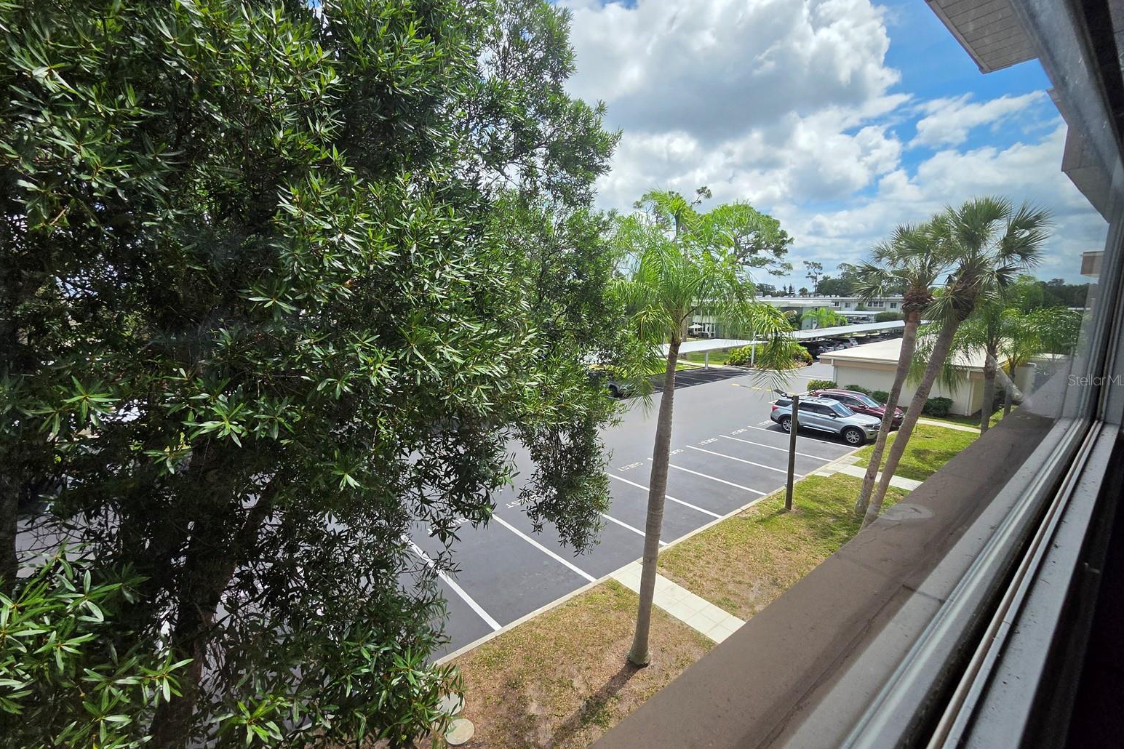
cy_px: 380
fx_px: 437
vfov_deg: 81.2
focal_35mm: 14
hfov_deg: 104.2
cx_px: 554
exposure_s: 1/3667
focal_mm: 2.2
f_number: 2.2
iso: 100
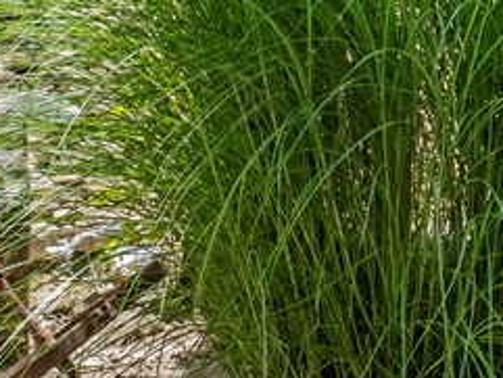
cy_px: -119
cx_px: 941
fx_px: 1483
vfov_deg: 13.9
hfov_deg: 15.9
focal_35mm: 102
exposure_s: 1/640
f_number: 2.8
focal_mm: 12.29
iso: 140
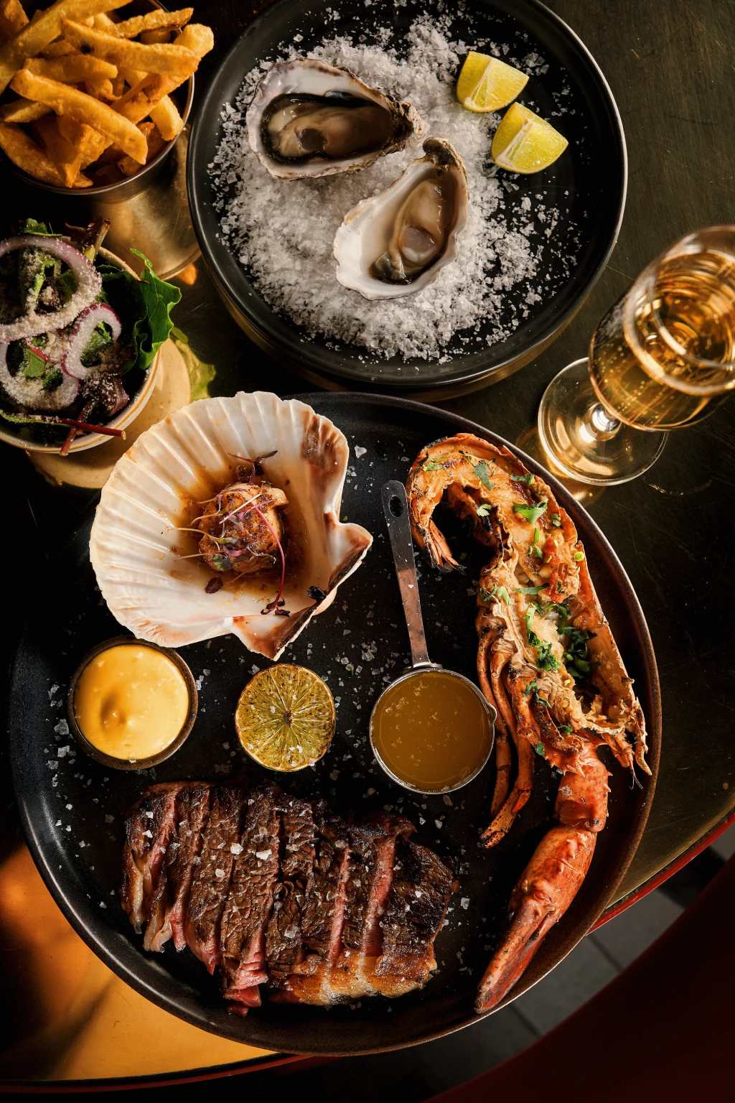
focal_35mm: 41
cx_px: 368
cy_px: 552
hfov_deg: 32.6
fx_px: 1256
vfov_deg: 47.4
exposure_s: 1/100
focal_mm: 27.2
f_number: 4.5
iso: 400
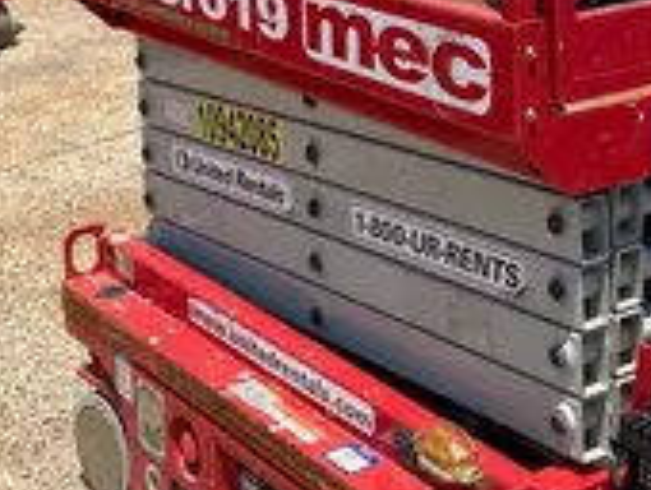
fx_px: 1582
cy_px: 25
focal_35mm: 84
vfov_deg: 17.3
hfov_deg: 23.2
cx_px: 433
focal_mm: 4.25
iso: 32
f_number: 1.8
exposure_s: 1/3125
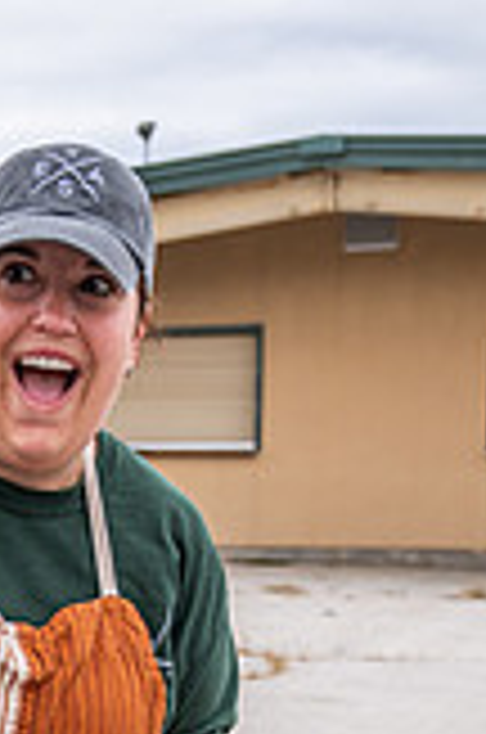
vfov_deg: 23.3
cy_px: 775
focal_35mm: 83
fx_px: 1688
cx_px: -58
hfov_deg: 15.9
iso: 500
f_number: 4
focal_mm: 30
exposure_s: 1/1000
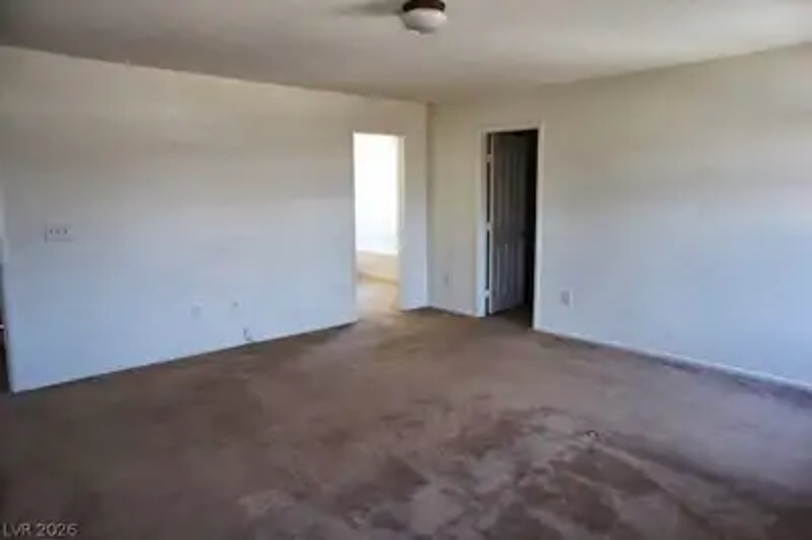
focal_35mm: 24
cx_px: 406
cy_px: 270
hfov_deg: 73.8
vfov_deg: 53.1
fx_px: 541
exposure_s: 1/50
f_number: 4
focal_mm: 16
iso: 200
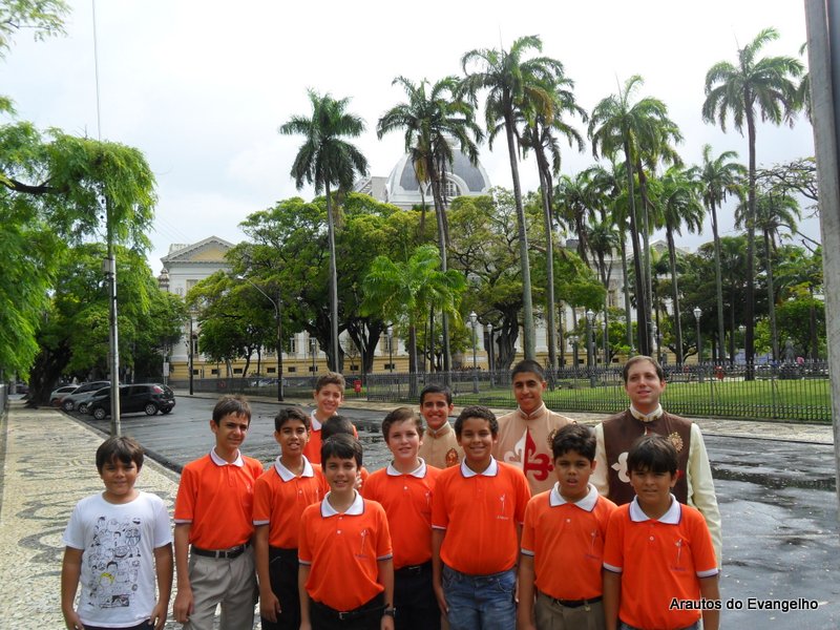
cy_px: 315
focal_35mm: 32
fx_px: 777
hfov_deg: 56.8
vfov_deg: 44.2
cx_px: 420
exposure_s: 1/750
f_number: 3.7
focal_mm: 5.7
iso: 100
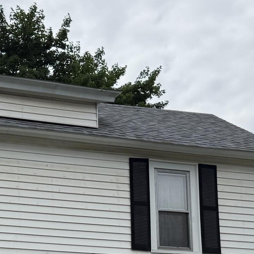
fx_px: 739
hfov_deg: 18.3
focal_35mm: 89
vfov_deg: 18.2
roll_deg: -0.4
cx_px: -65
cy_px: 329
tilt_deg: +8.3
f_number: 1.78
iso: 80
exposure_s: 1/6711
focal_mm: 6.76
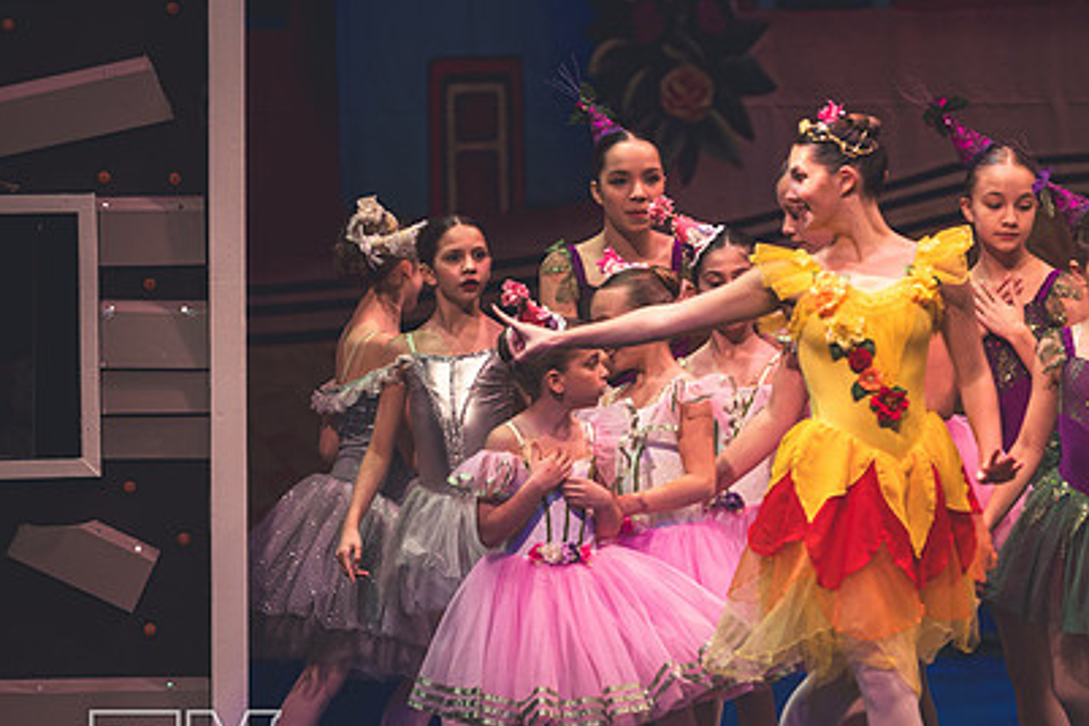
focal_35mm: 433
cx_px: 775
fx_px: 13097
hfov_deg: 4.8
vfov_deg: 3.2
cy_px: 456
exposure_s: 1/250
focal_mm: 200
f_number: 2.8
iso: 640
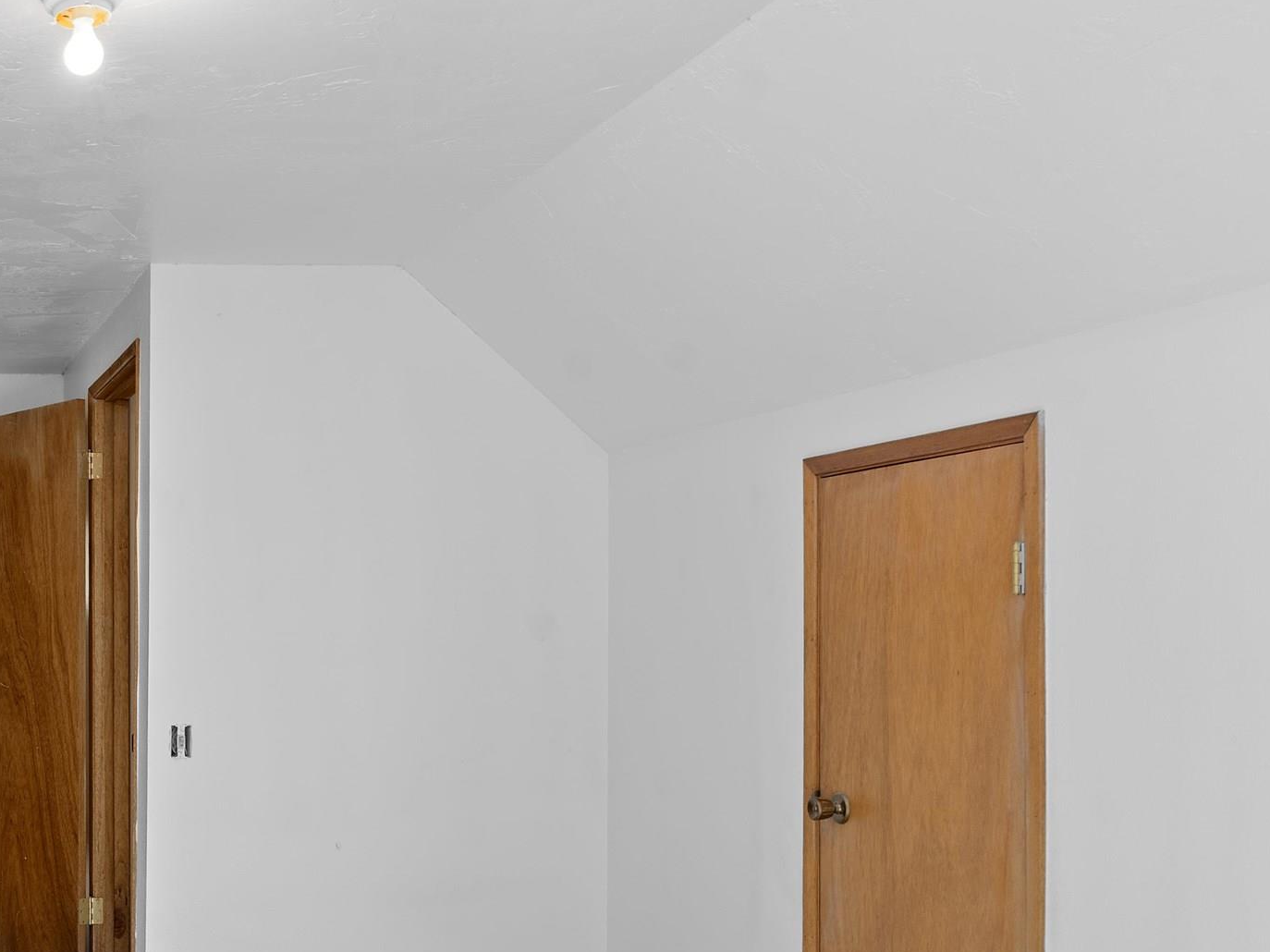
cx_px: -94
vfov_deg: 33.3
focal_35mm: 43
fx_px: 1577
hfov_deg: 37.4
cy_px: 640
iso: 100
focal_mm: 20
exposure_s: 1/1.67
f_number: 8
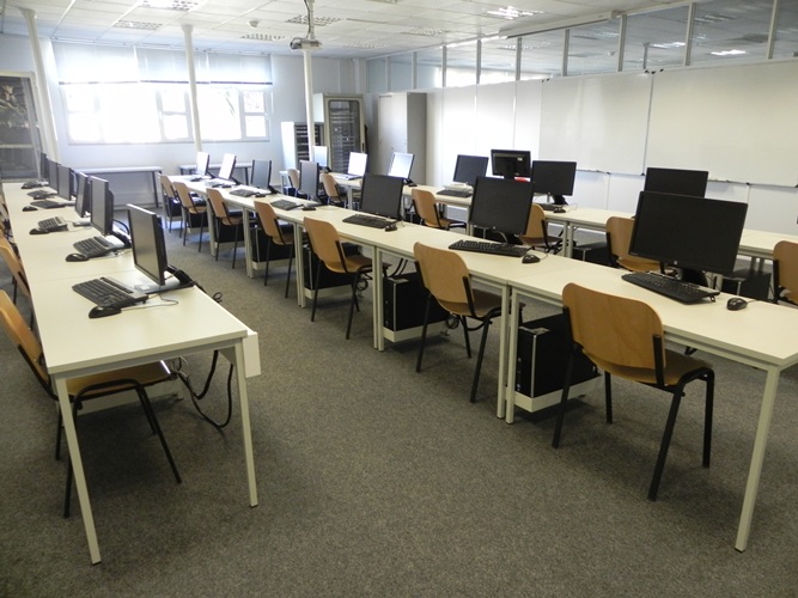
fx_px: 599
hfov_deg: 67.3
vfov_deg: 53.0
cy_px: 299
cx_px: 399
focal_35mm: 26
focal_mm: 4.6
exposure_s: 1/30
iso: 341
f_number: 2.8
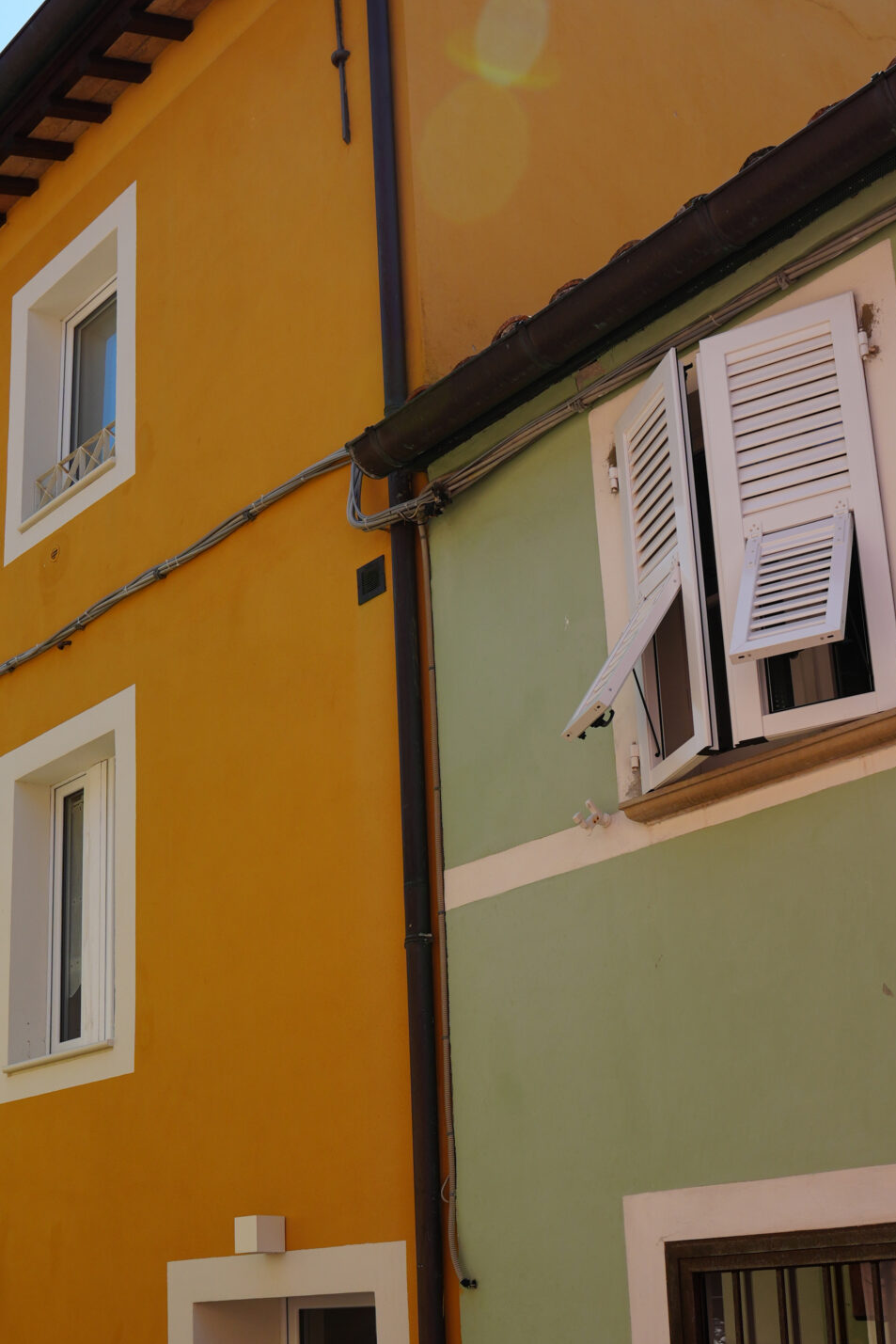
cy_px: 917
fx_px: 1605
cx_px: 268
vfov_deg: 44.6
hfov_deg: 30.9
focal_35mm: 43
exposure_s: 1/500
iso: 100
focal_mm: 16
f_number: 5
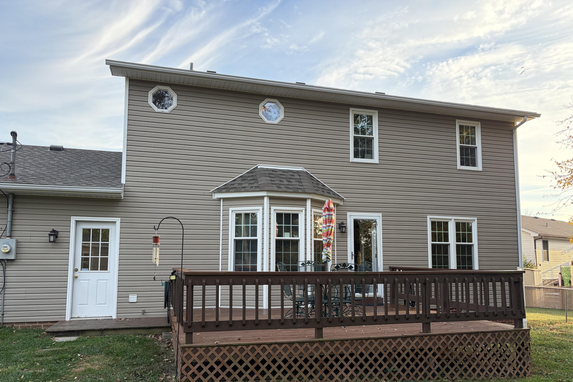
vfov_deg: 46.2
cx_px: 289
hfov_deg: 65.5
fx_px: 446
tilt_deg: +5.0
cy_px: 221
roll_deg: +1.0
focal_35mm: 28
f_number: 1.6
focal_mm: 5.96
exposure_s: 1/407
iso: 64
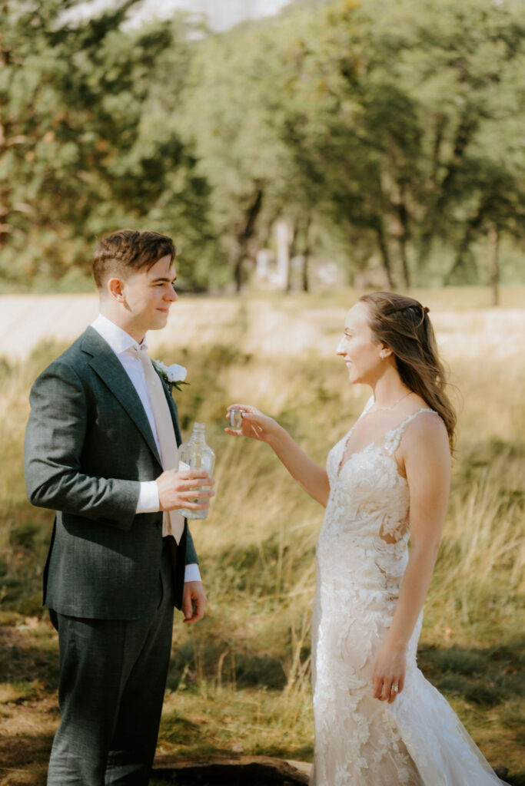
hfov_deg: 19.5
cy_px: 393
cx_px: 262
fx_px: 1531
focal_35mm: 70
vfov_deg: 28.8
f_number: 2.8
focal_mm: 70
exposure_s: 1/200
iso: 64
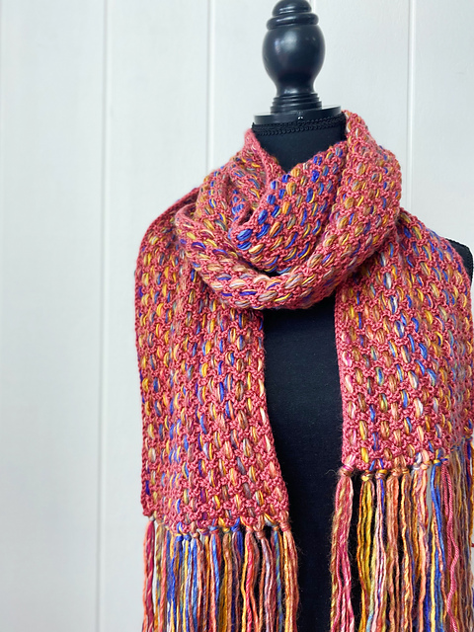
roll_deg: -1.7
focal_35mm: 26
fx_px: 475
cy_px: 316
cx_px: 237
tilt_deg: +1.6
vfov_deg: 67.3
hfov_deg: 53.1
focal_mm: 4.25
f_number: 1.8
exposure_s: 1/50
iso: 80
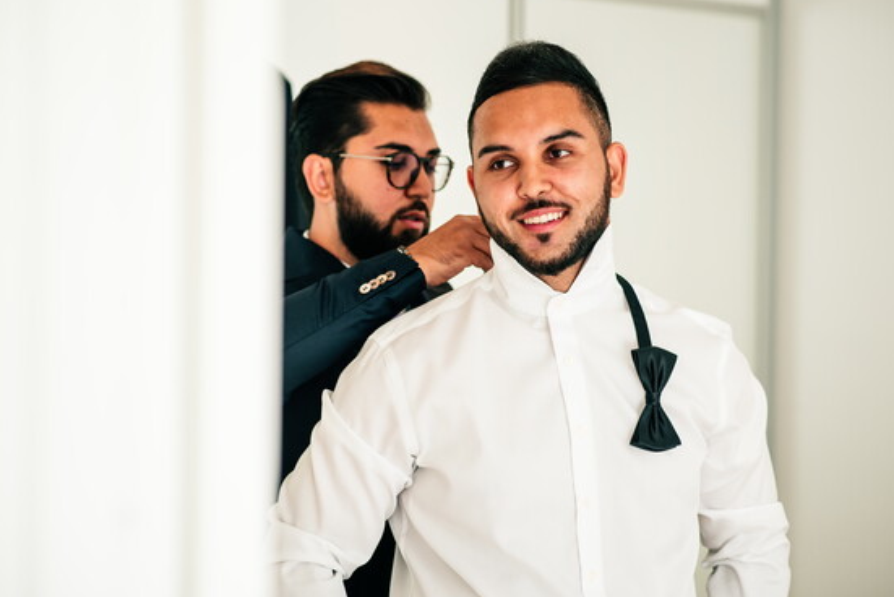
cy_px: 284
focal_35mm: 91
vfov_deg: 15.0
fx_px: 2261
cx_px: 469
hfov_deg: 22.4
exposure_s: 1/400
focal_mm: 85
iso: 320
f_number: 2.8
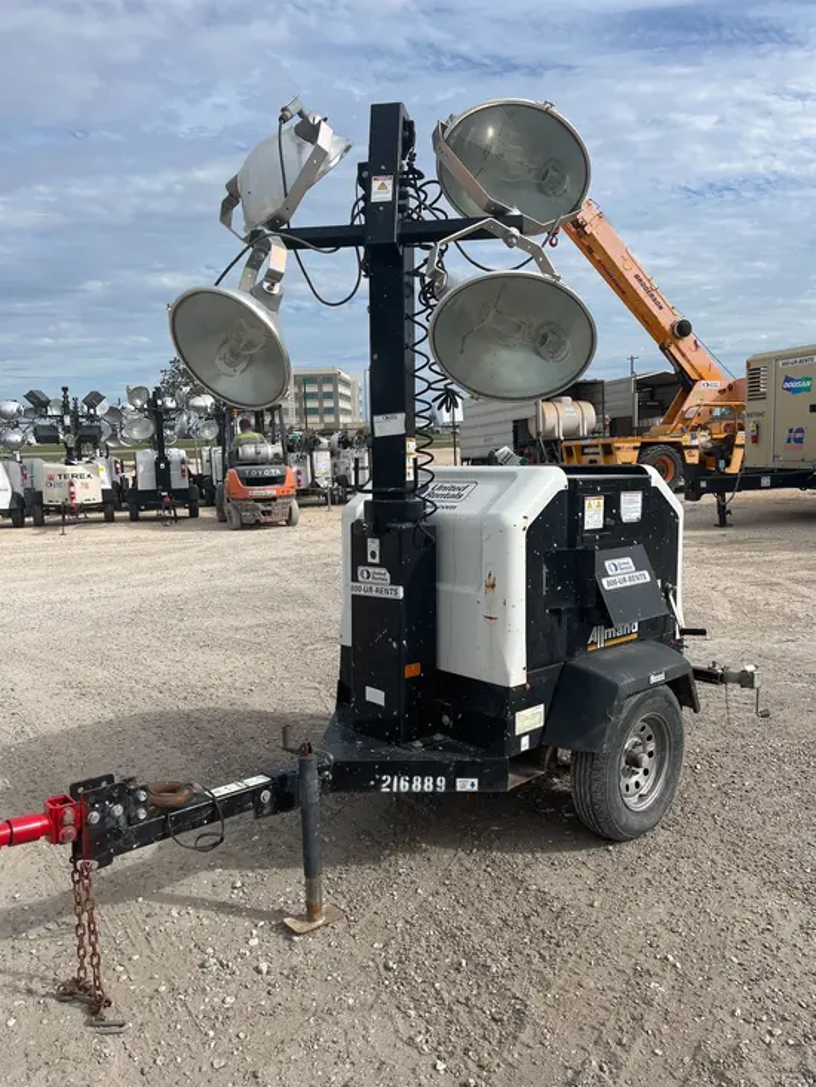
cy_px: 544
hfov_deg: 53.1
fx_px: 817
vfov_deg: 67.3
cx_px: 408
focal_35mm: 26
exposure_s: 1/4651
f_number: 1.6
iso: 50
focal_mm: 5.1
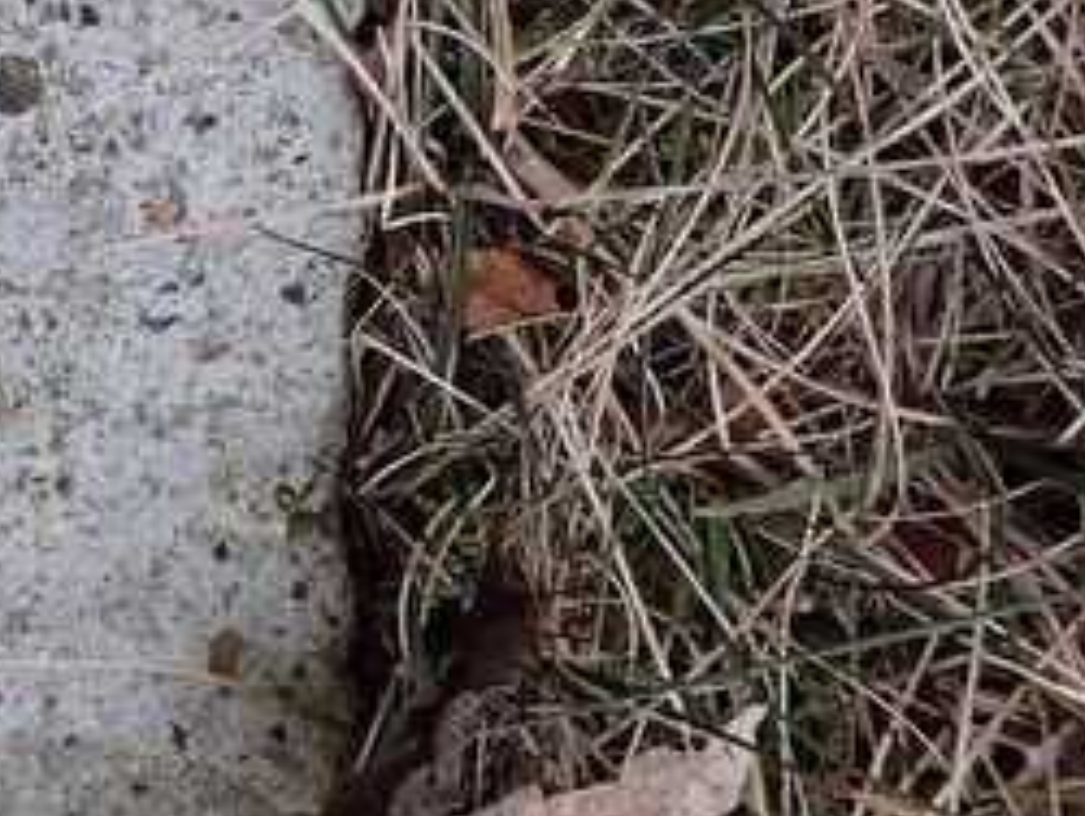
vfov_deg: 17.8
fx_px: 2510
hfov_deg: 20.5
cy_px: -95
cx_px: -590
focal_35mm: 80
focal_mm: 4.5
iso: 100
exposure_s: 1/320
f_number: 2.8
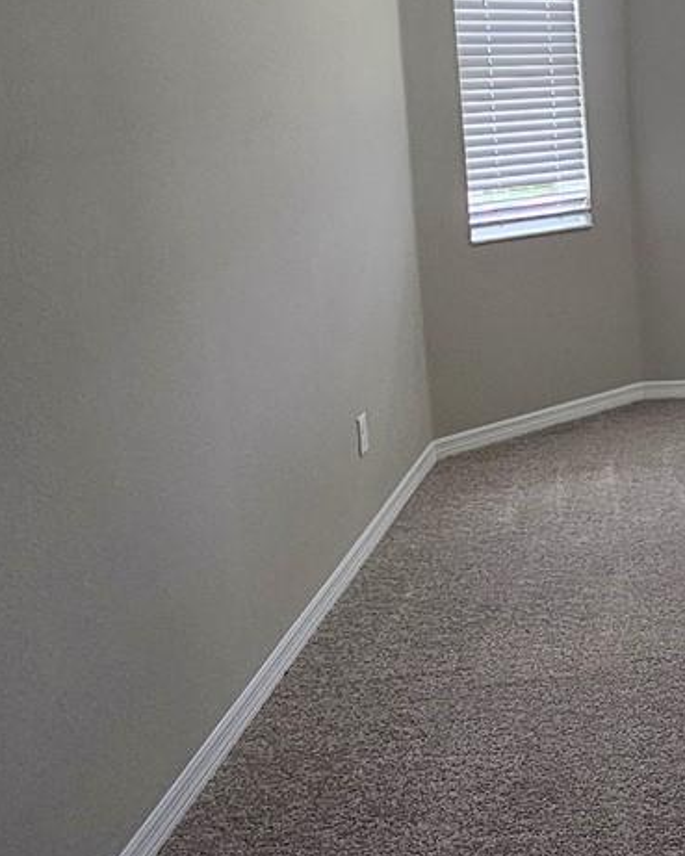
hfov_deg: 29.1
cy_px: 258
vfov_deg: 41.2
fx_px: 1115
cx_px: 839
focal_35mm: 44
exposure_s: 1/60
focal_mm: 2.2
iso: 100
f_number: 2.2
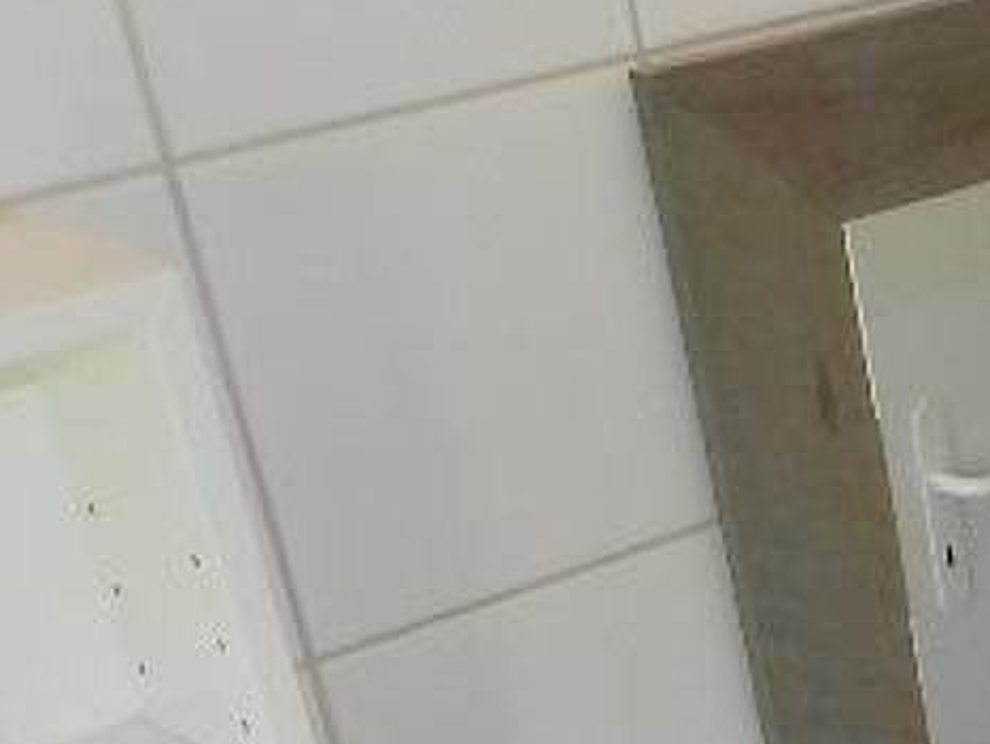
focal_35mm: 101
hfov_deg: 17.2
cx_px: 1555
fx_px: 2890
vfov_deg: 14.0
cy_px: 997
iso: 160
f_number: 3.4
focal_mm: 4
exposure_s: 1/60
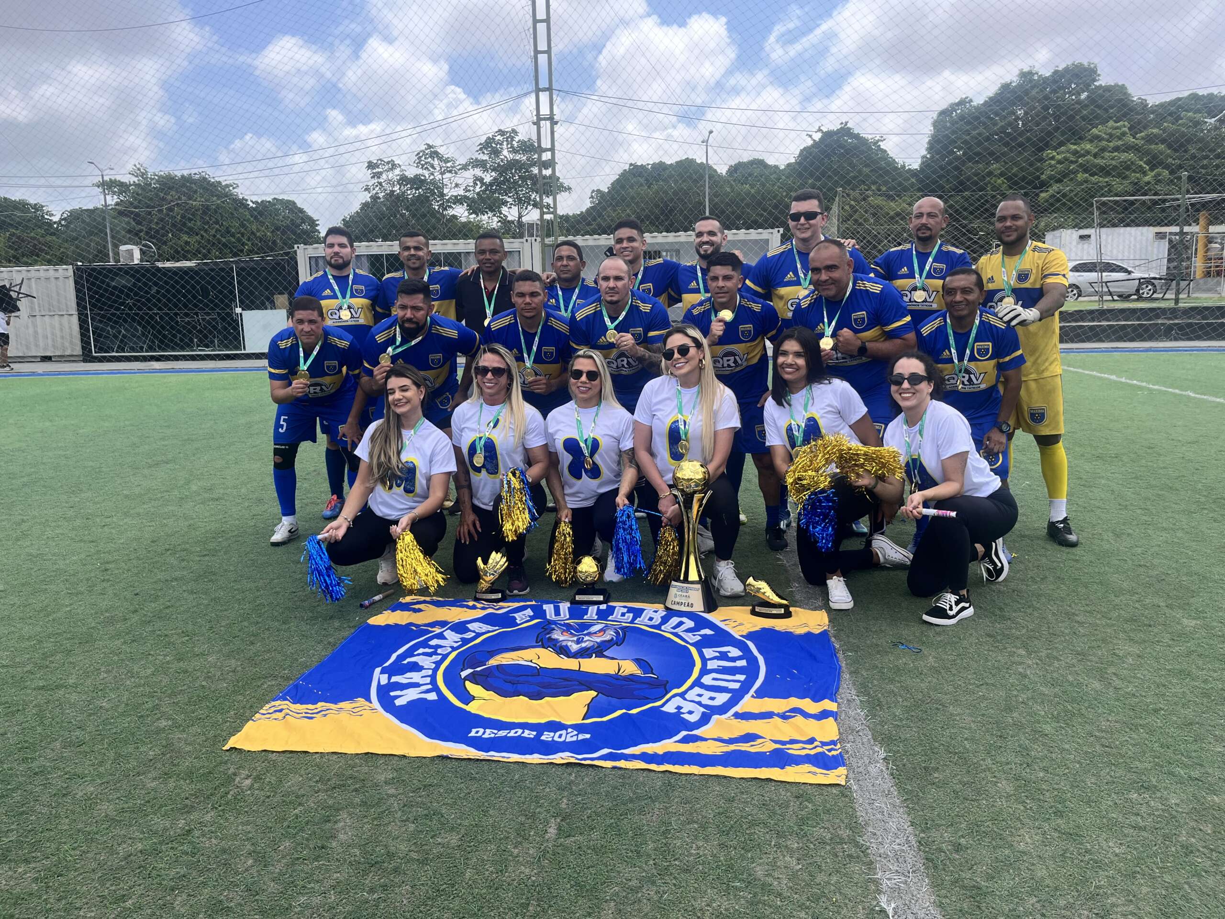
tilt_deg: -10.3
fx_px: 920
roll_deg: +1.7
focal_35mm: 26
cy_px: 460
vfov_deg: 53.1
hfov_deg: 67.3
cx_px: 612
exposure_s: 1/1923
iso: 50
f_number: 1.6
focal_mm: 5.1
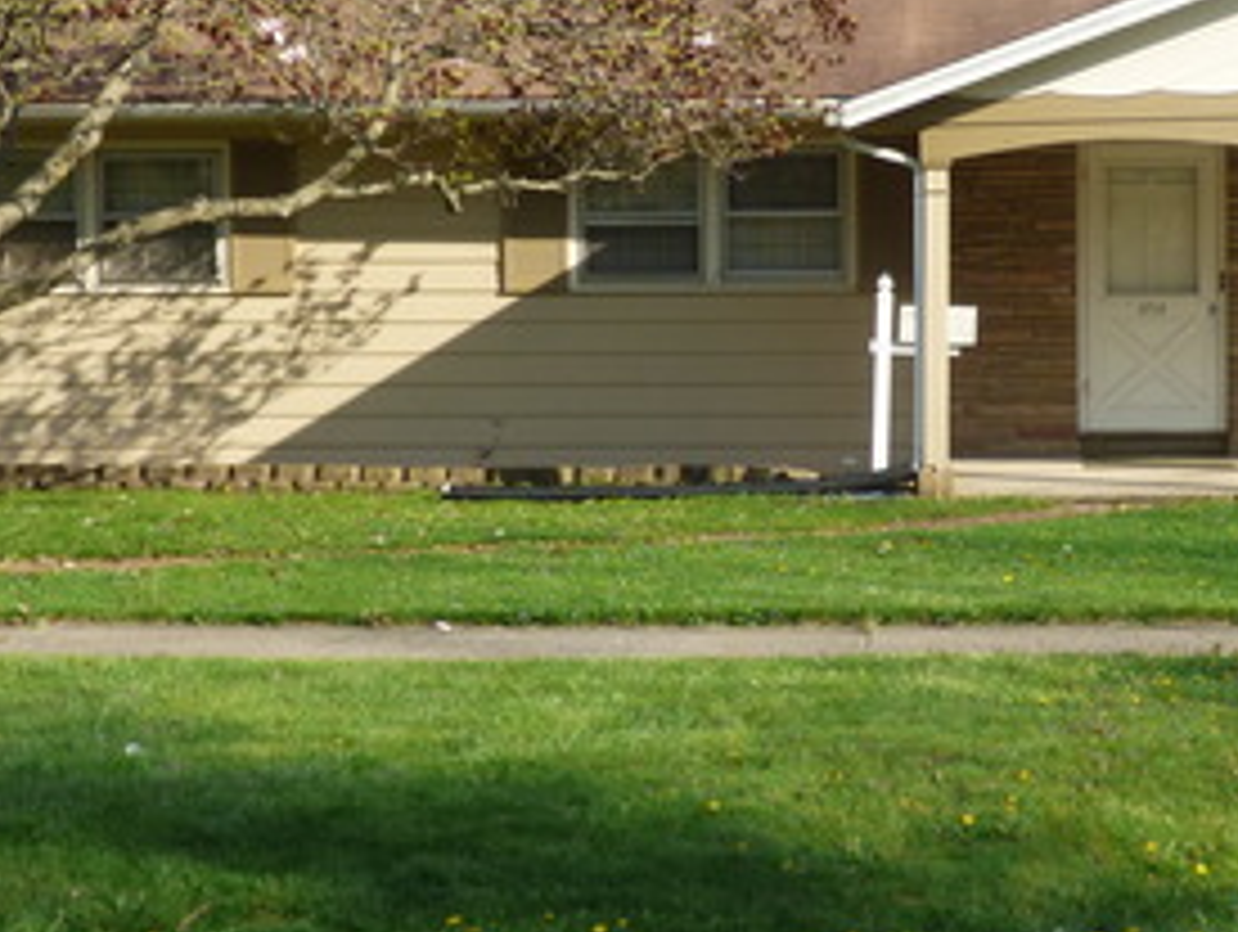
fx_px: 3080
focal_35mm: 86
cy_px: 374
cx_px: 860
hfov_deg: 22.6
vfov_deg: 17.2
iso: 100
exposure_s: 1/640
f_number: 3.5
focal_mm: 6.47
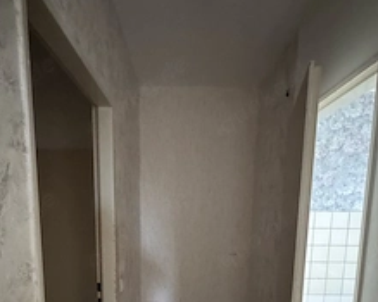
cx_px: 174
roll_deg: +0.0
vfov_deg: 52.5
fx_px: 280
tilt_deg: -7.1
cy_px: 249
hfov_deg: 68.0
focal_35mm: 25
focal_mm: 2.22
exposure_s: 1/32
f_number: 2.2
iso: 1600
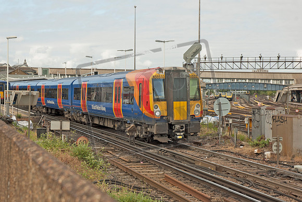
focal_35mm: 66
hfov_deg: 30.5
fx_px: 554
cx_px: 151
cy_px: 101
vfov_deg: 20.6
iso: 200
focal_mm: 44
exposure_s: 1/200
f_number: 7.1
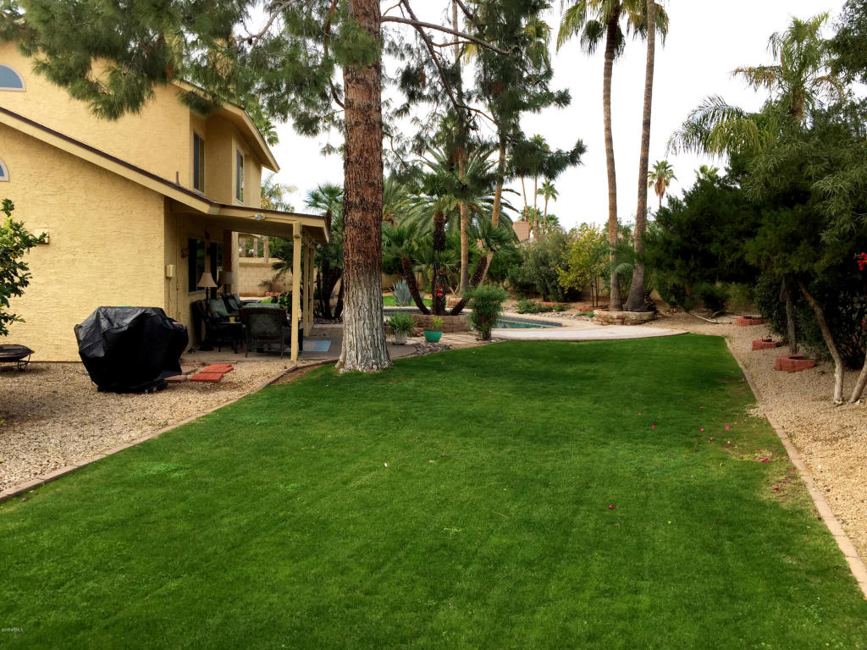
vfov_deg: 48.2
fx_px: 726
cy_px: 325
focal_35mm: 29
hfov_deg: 61.7
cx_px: 434
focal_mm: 4.15
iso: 32
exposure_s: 1/482
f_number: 2.2
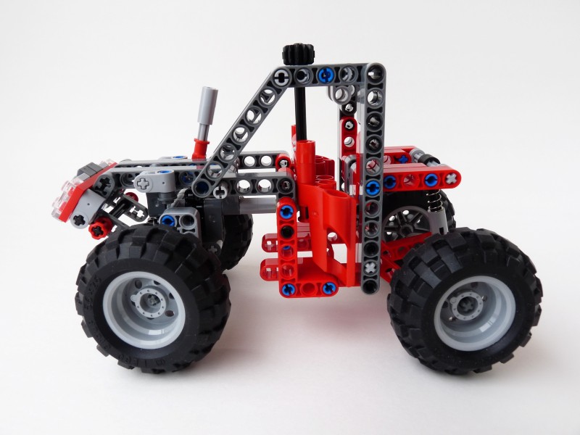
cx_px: 290
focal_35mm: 27
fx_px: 452
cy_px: 218
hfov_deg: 65.3
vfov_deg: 51.4
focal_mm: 4.8
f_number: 5.6
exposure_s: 1/25
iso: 100
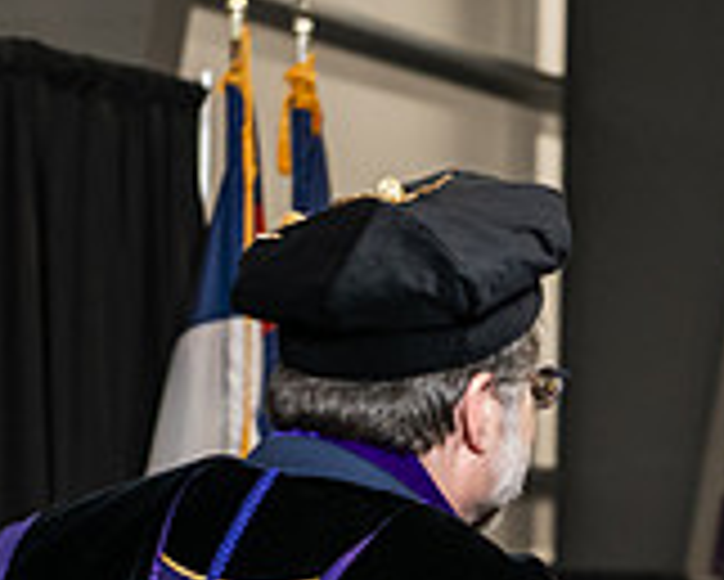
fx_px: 5081
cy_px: 632
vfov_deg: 6.5
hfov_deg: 8.1
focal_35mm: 237
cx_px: 724
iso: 2000
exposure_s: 1/200
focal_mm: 70
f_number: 5
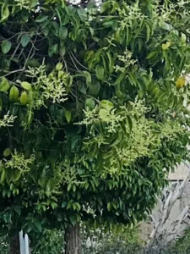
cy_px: 401
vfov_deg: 5.6
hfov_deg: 4.2
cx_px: 426
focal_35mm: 350
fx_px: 2561
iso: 50
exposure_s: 1/121
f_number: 2.8
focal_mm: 9
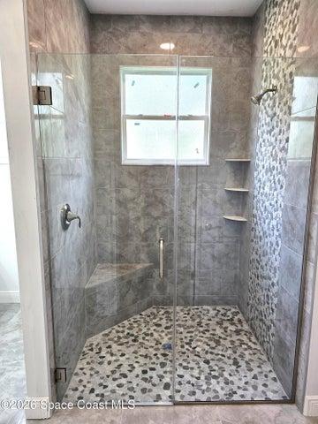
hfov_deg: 58.9
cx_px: 159
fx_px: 282
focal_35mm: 23
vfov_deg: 73.9
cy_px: 212
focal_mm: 6.3
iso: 64
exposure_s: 1/120
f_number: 1.7
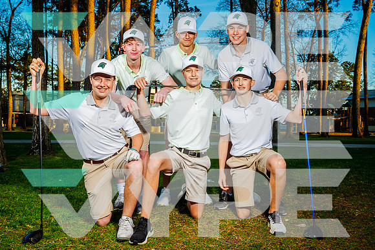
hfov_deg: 57.0
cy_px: 121
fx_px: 346
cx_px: 188
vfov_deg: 39.8
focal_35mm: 33
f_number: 10
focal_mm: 30
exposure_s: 1/125
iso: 100
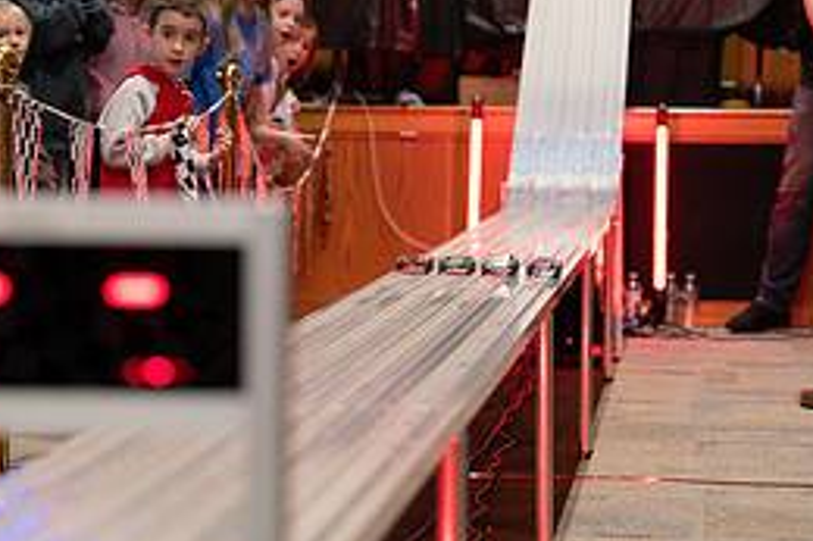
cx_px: 406
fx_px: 3476
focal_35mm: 154
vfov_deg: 8.9
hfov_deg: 13.3
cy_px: 280
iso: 2500
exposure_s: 1/320
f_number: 2.8
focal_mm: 69
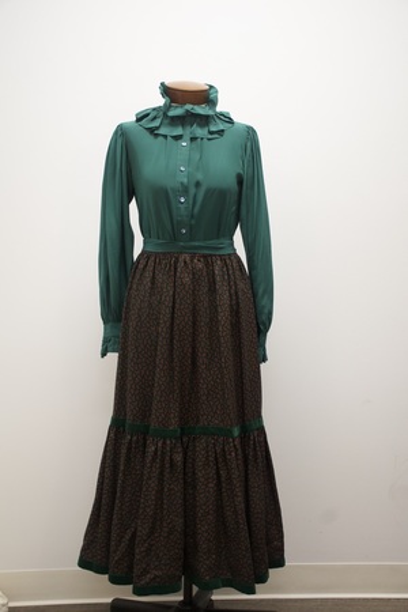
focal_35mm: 45
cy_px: 306
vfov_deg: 43.6
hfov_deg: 29.9
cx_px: 204
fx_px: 765
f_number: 5
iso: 1600
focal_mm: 30
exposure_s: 1/100
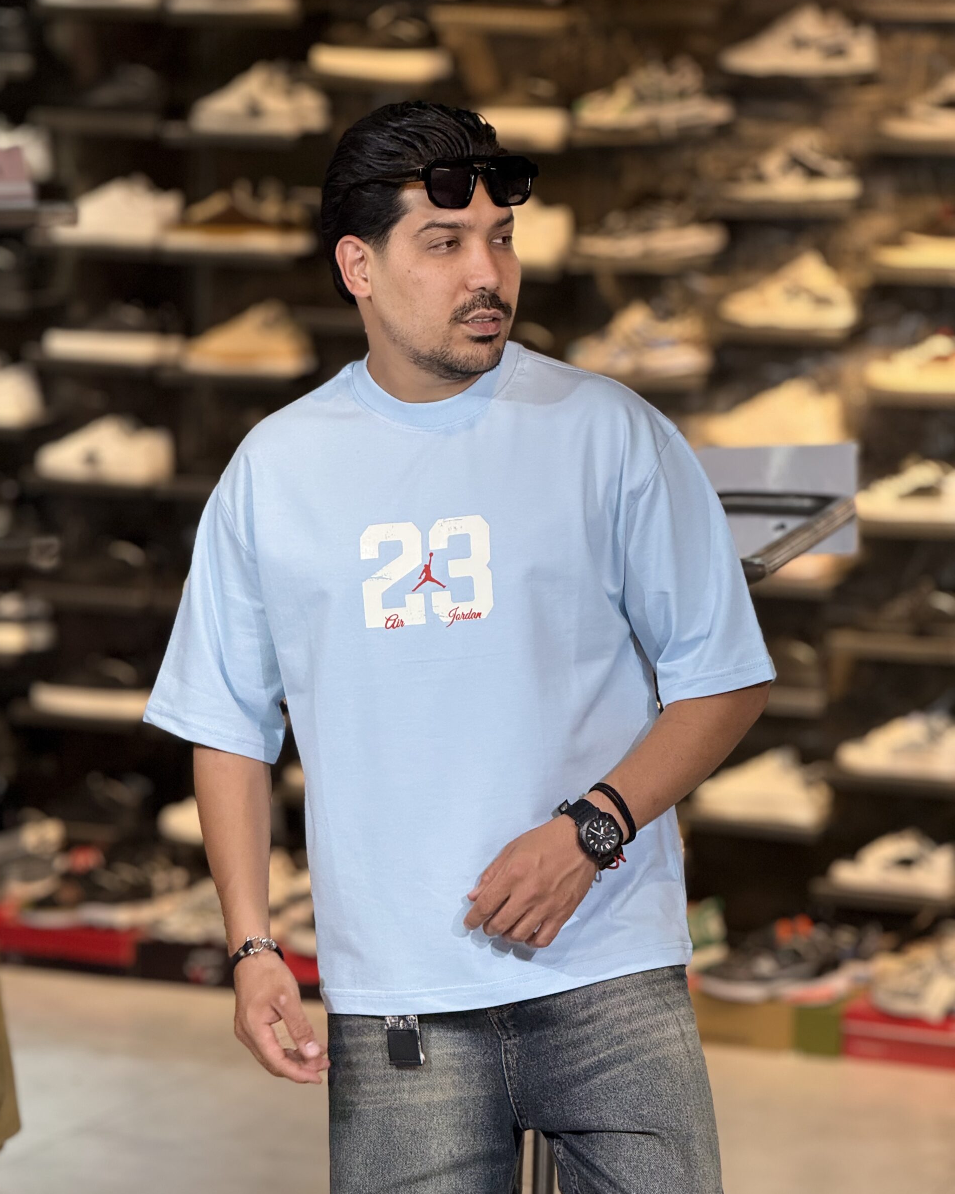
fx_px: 4452
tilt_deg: -4.7
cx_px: 474
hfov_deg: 12.2
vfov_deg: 15.3
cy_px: 619
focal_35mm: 126
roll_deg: -2.7
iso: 125
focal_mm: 15.66
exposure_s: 1/100
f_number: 2.8
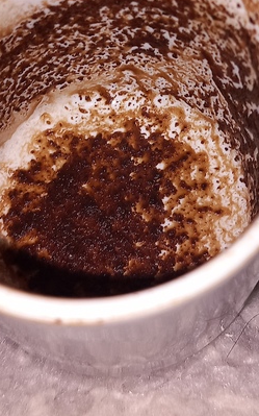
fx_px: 746
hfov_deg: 19.7
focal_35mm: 66
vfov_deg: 30.6
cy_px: 105
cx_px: 137
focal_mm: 4
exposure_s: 1/100
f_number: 1.8
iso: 32
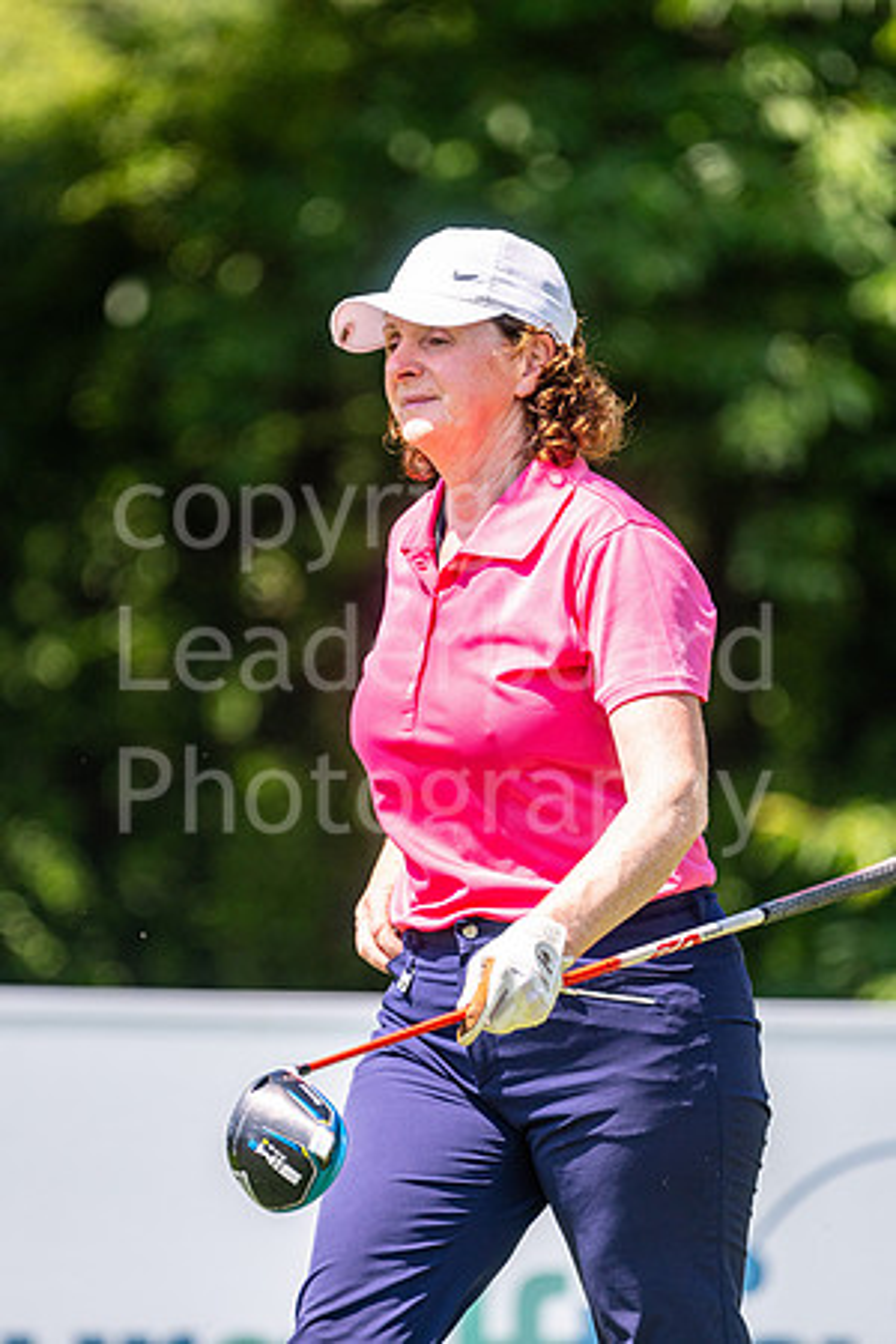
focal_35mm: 450
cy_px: 672
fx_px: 16799
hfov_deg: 3.1
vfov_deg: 4.6
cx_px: 448
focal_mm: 300
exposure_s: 1/1250
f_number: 4.5
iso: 200
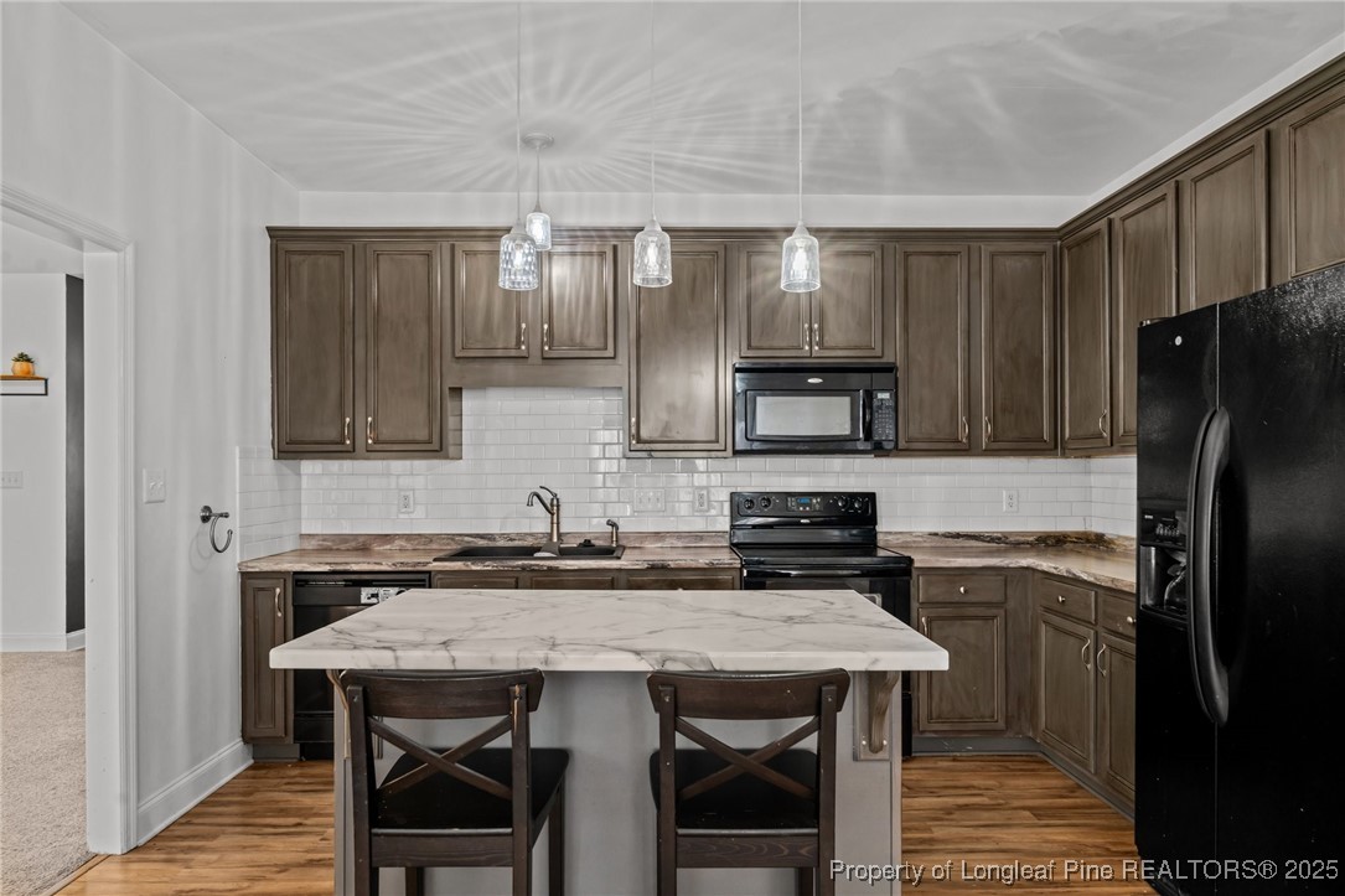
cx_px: 672
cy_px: 448
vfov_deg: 58.3
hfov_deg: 79.9
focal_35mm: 22
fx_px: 803
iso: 320
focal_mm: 21.5
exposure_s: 1/2.5
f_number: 8
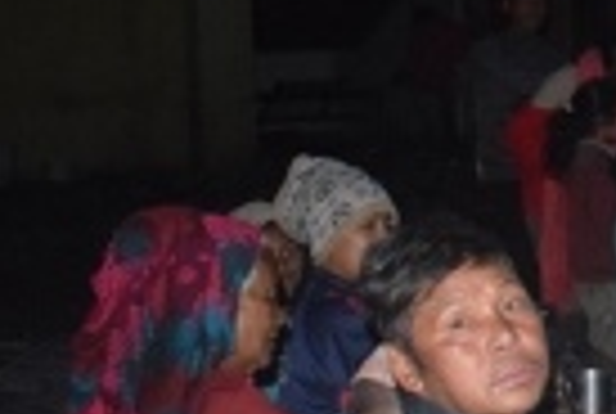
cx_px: 1421
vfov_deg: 8.2
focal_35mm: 168
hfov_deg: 10.6
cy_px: 169
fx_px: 2881
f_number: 4
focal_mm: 24
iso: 3200
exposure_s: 1/60
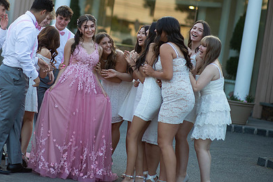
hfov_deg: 16.5
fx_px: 940
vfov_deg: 11.0
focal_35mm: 124
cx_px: 92
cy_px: 52
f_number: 2
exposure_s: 1/1000
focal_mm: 85
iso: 250
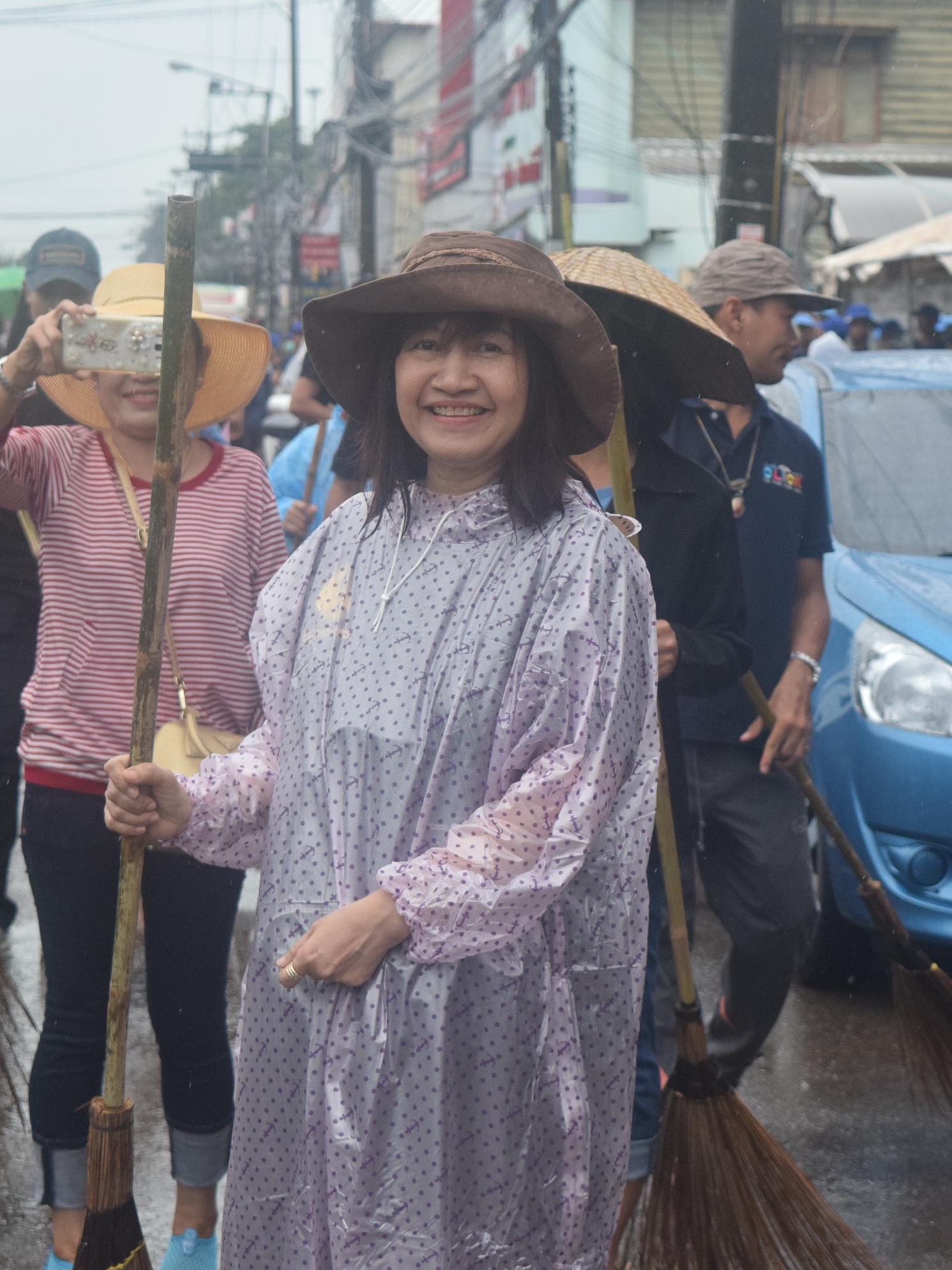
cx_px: 547
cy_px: 632
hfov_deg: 14.8
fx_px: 3667
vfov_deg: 19.6
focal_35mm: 100
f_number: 5
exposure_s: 1/1000
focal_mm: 46
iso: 800
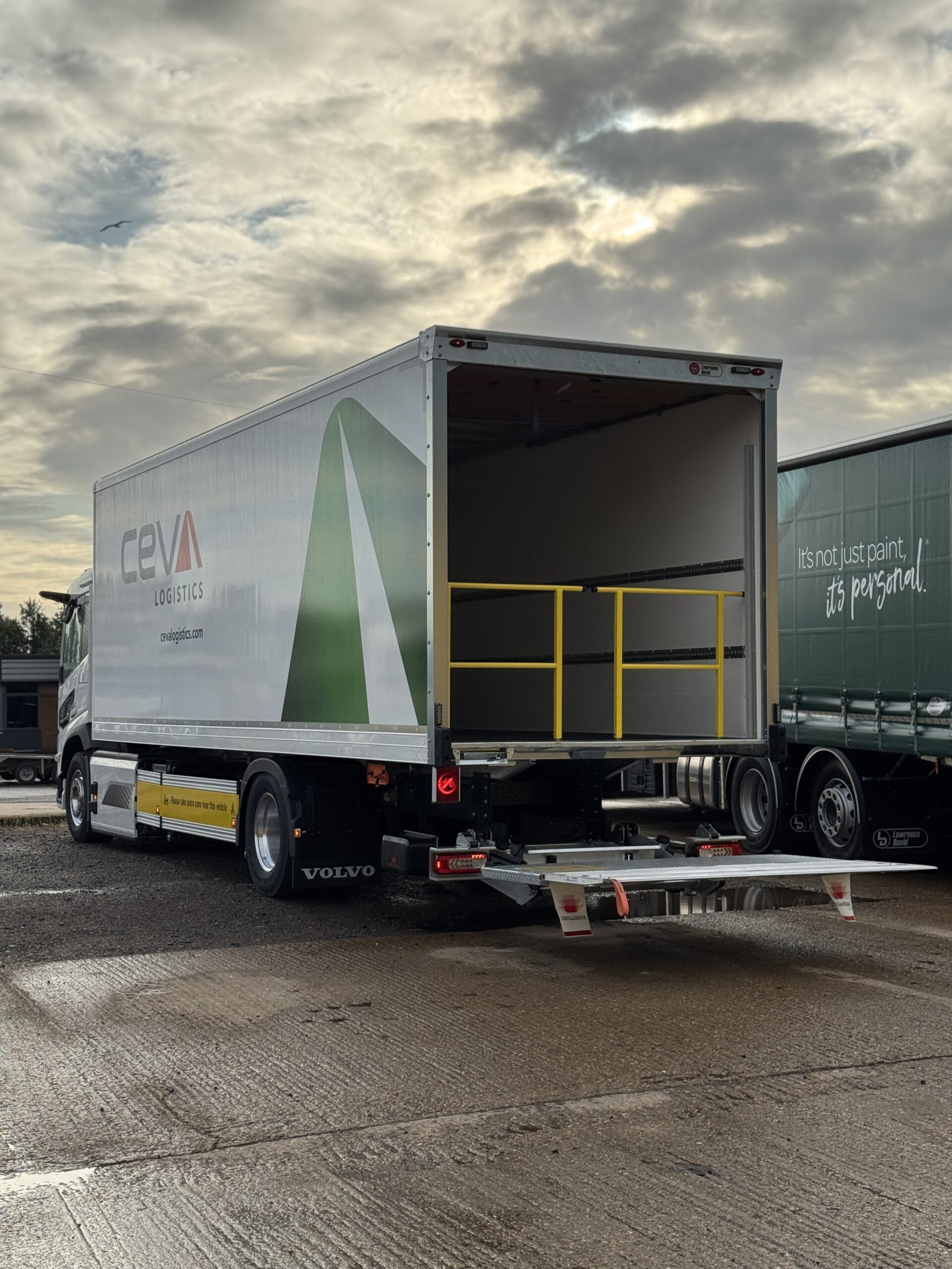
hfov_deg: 30.3
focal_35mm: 48
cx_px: 476
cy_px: 634
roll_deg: +0.5
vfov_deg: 39.7
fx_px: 1760
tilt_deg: +2.5
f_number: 1.78
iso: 64
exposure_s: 1/4608
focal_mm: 6.76
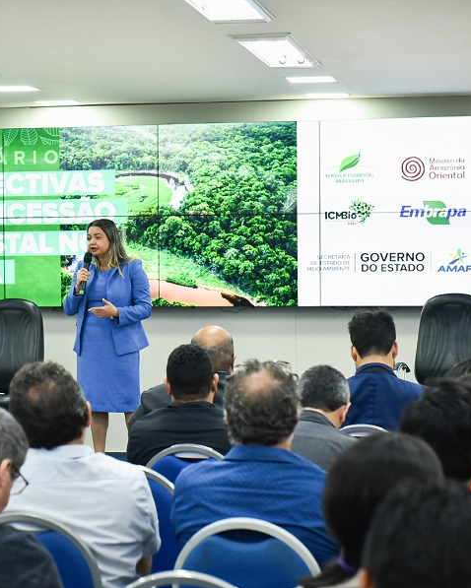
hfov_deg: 15.5
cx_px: 106
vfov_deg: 19.4
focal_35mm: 99
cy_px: 294
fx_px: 1724
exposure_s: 1/160
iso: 1600
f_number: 4
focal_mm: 70
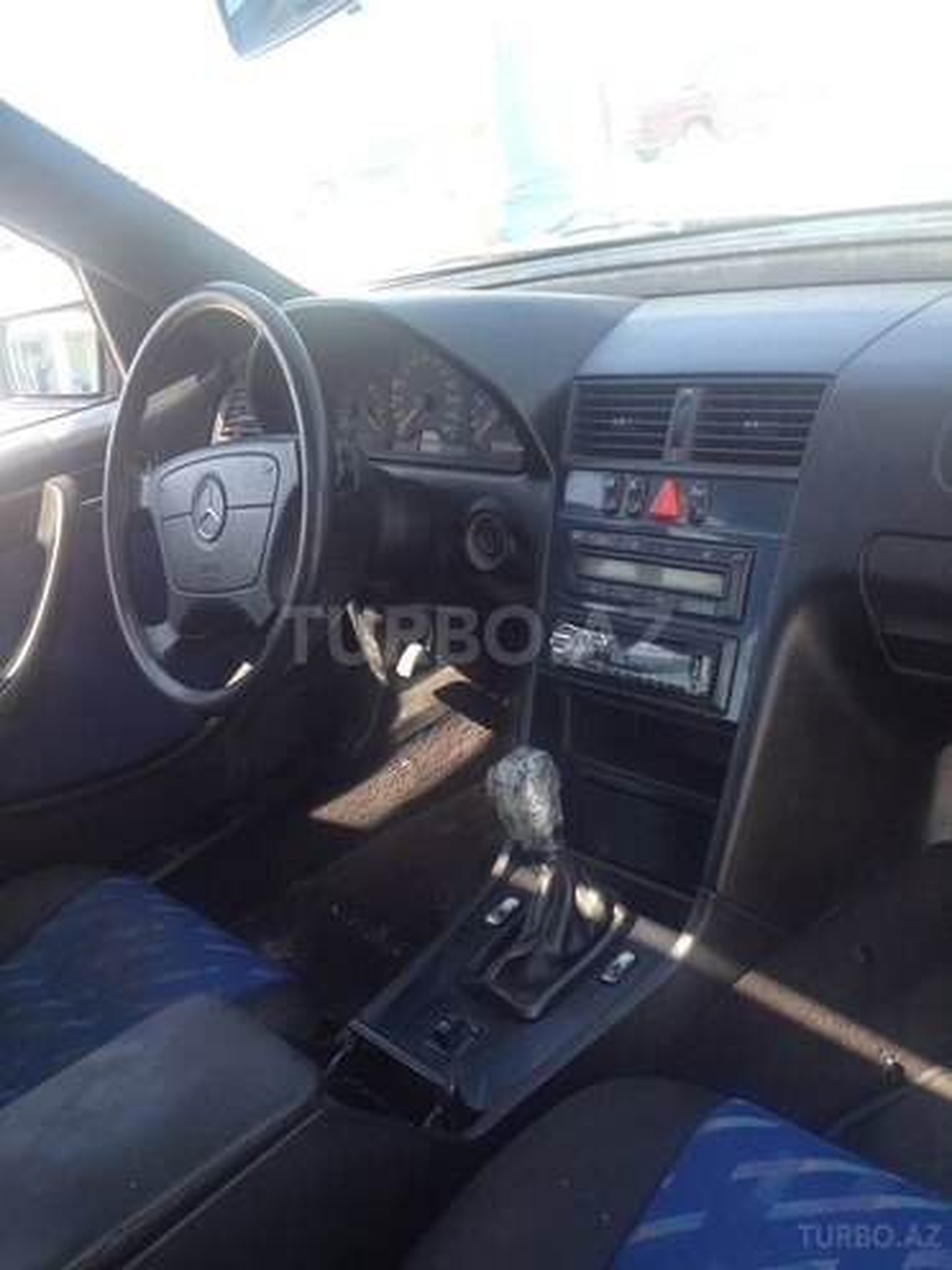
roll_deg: +14.1
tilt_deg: -20.9
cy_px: 635
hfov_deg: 40.7
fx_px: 1283
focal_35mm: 35
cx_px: 476
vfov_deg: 52.6
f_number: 2.4
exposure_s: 1/146
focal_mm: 4.28
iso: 50
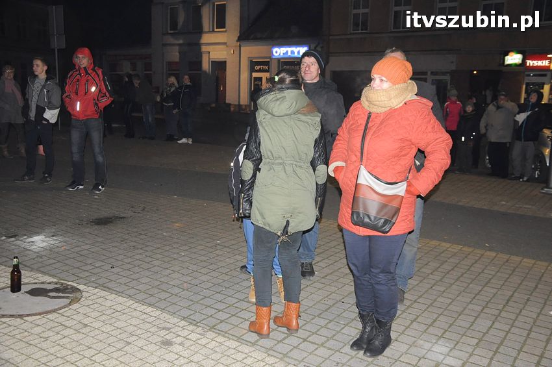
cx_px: 276
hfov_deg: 53.2
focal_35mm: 36
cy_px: 184
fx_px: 551
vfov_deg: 36.8
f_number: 5
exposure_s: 1/60
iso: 1600
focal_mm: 24
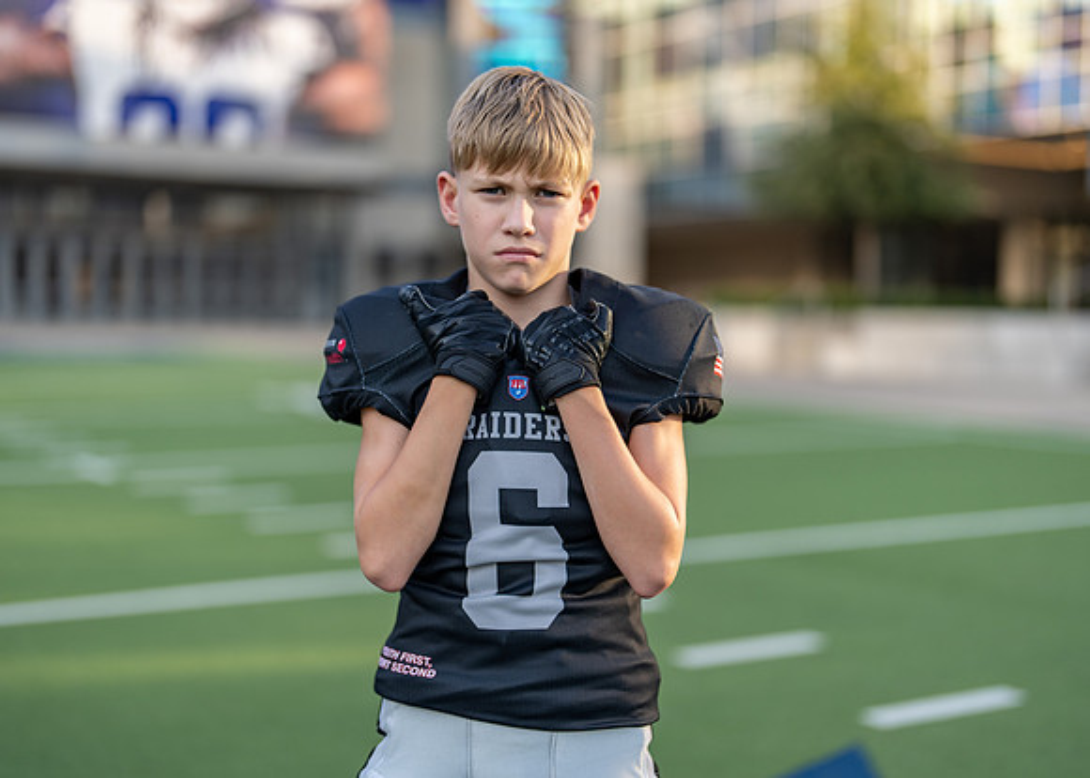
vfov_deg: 27.0
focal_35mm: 52
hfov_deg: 37.2
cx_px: 545
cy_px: 389
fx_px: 1622
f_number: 1.2
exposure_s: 1/2000
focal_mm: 50
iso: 100
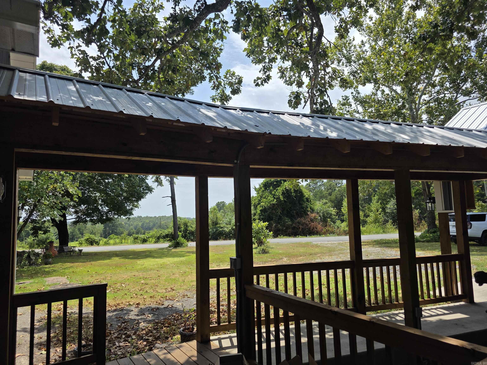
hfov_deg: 73.9
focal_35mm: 23
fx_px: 324
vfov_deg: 58.9
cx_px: 244
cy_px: 182
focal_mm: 6.3
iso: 80
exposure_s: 1/7626
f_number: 1.7
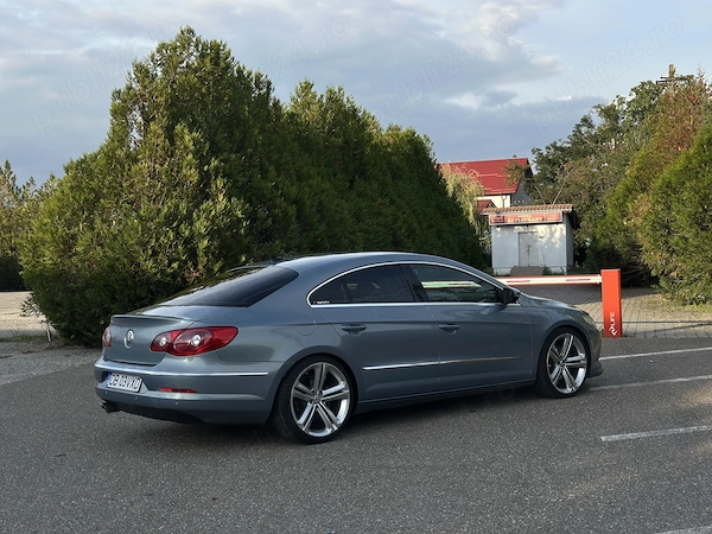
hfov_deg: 39.7
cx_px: 356
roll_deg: +1.0
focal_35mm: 48
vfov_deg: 30.3
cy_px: 267
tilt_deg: +0.1
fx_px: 987
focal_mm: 6.86
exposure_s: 1/2732
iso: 80
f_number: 1.78
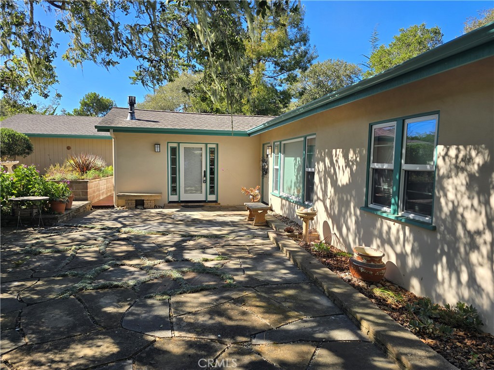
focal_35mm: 23
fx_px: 328
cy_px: 185
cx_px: 247
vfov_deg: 58.9
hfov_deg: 73.9
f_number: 1.7
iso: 12
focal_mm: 6.3
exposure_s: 1/370
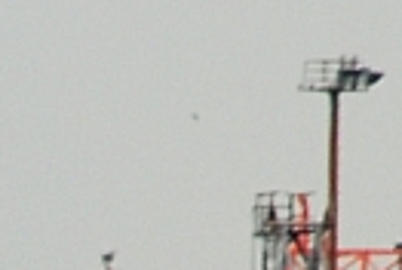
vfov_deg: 0.9
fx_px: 17705
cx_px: -709
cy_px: 937
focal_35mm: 1582
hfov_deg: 1.3
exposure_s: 1/50
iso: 400
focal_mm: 135
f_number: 5.6
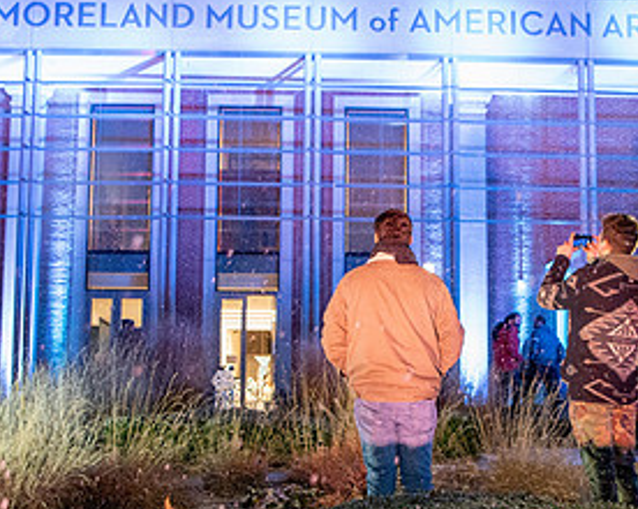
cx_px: 378
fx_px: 1037
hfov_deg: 34.1
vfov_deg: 27.4
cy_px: 348
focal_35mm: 55
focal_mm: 24
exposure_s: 1/125
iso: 5000
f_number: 2.8
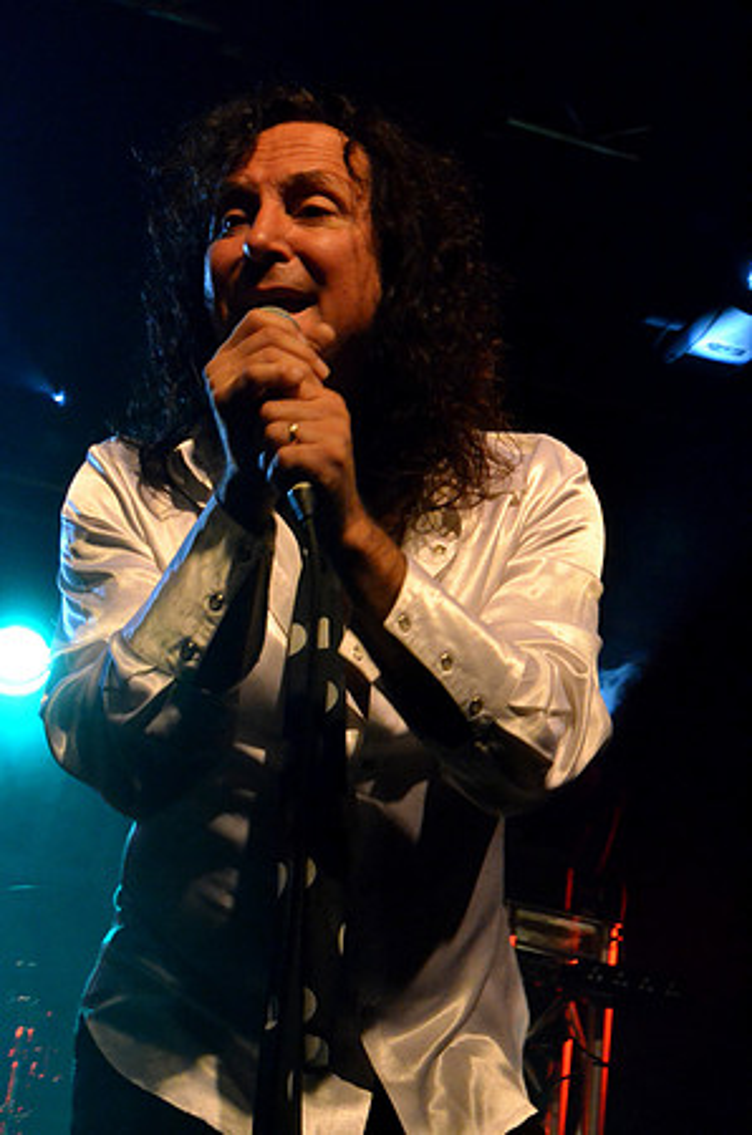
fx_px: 2455
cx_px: 376
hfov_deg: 17.4
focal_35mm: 78
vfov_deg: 26.0
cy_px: 568
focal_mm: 52
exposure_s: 1/60
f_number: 22
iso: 6400
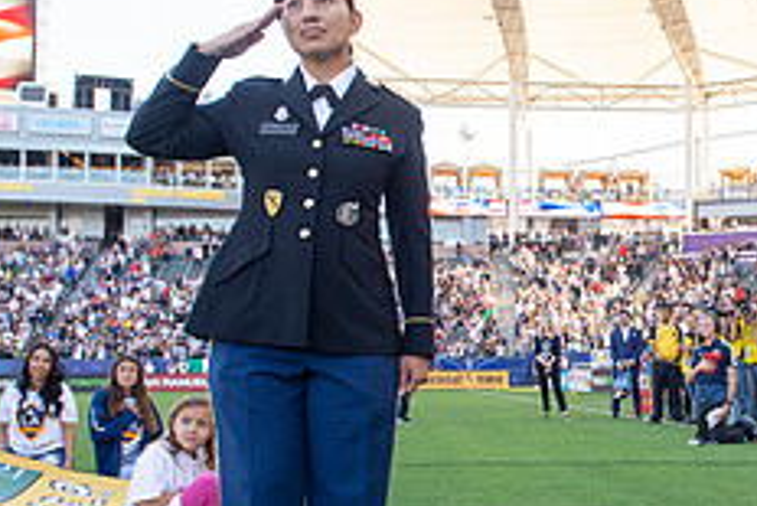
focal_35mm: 60
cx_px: 672
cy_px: 344
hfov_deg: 31.9
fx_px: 1262
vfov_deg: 22.5
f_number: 4.5
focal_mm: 24
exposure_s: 1/320
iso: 200
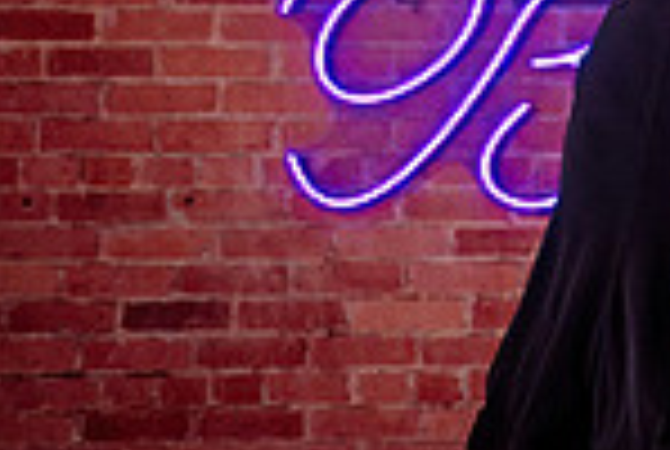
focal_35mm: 191
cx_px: 1039
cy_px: 163
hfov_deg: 10.3
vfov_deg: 7.2
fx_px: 3562
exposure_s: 1/320
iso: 1250
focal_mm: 40
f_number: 2.8
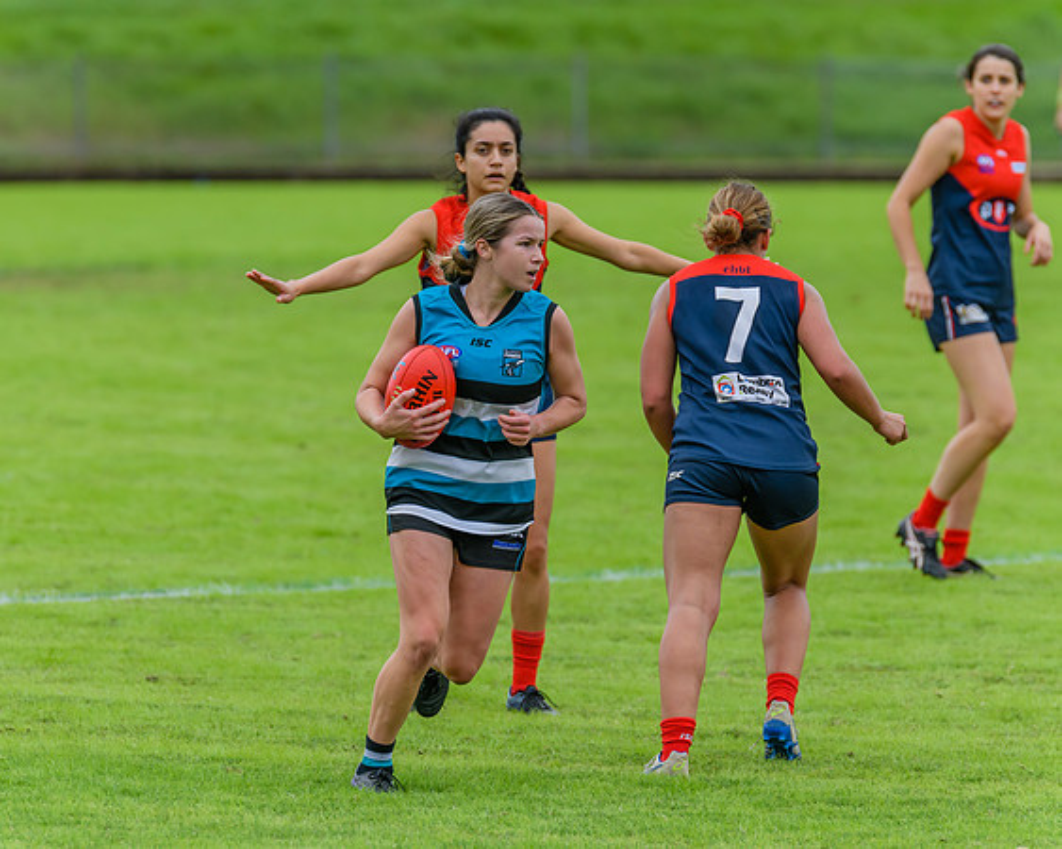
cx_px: 507
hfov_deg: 4.5
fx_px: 13446
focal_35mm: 428
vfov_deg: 3.6
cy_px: 424
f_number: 5.6
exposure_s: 1/2000
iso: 800
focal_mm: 380
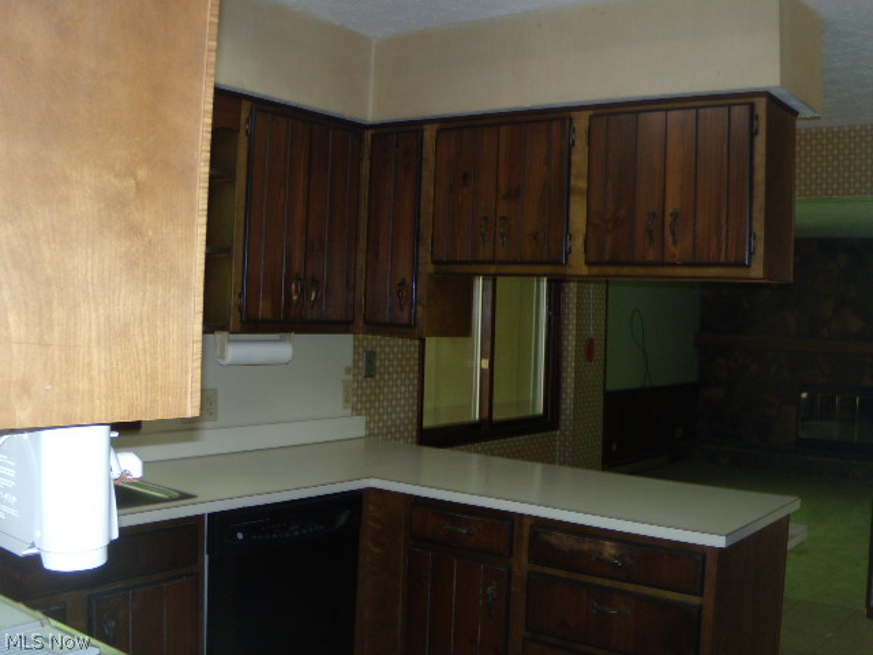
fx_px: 908
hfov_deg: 51.4
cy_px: 328
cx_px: 436
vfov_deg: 39.7
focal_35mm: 36
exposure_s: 1/30
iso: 125
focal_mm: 6.4
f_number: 3.6
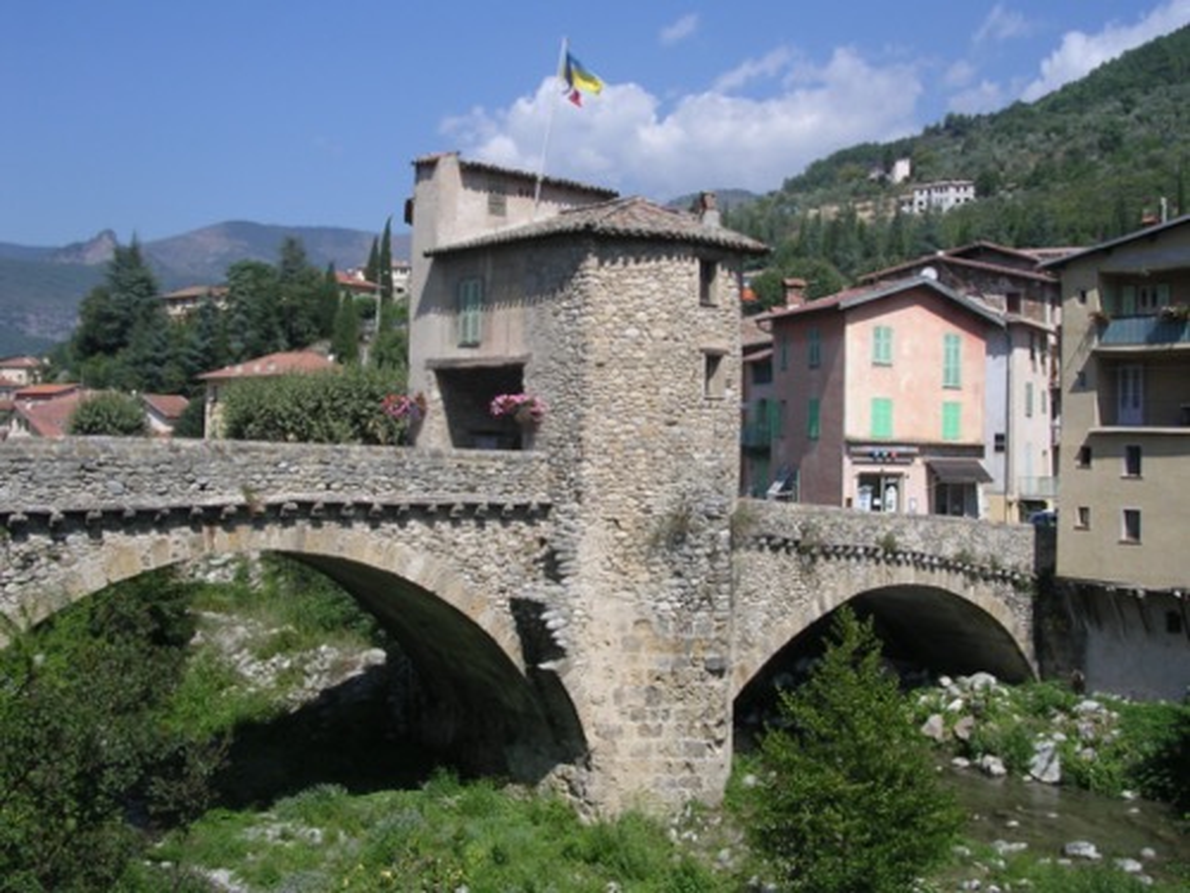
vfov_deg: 37.7
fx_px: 1306
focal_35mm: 38
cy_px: 446
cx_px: 595
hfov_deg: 49.0
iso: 100
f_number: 5.6
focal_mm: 5.8
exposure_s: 1/402
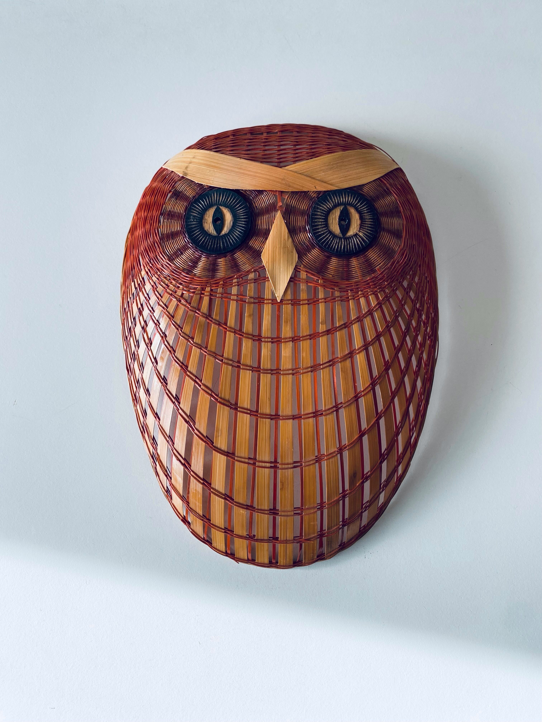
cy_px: 361
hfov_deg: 53.1
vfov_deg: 67.3
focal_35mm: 26
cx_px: 271
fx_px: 543
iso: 32
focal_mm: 4.25
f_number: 1.8
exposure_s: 1/235
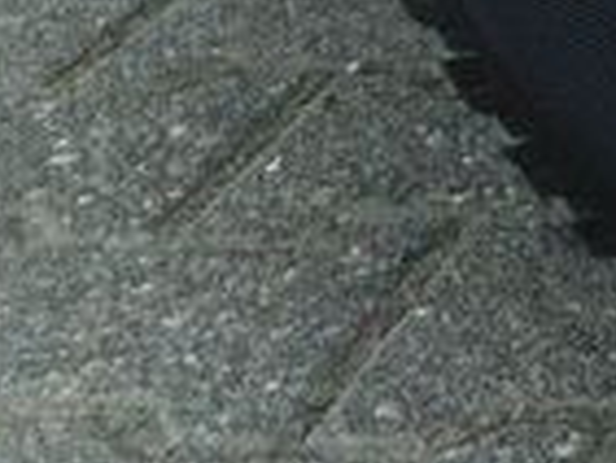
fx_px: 2832
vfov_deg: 8.5
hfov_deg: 10.8
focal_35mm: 159
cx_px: 1407
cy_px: -668
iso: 125
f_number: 3.2
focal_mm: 4.9
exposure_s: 1/250
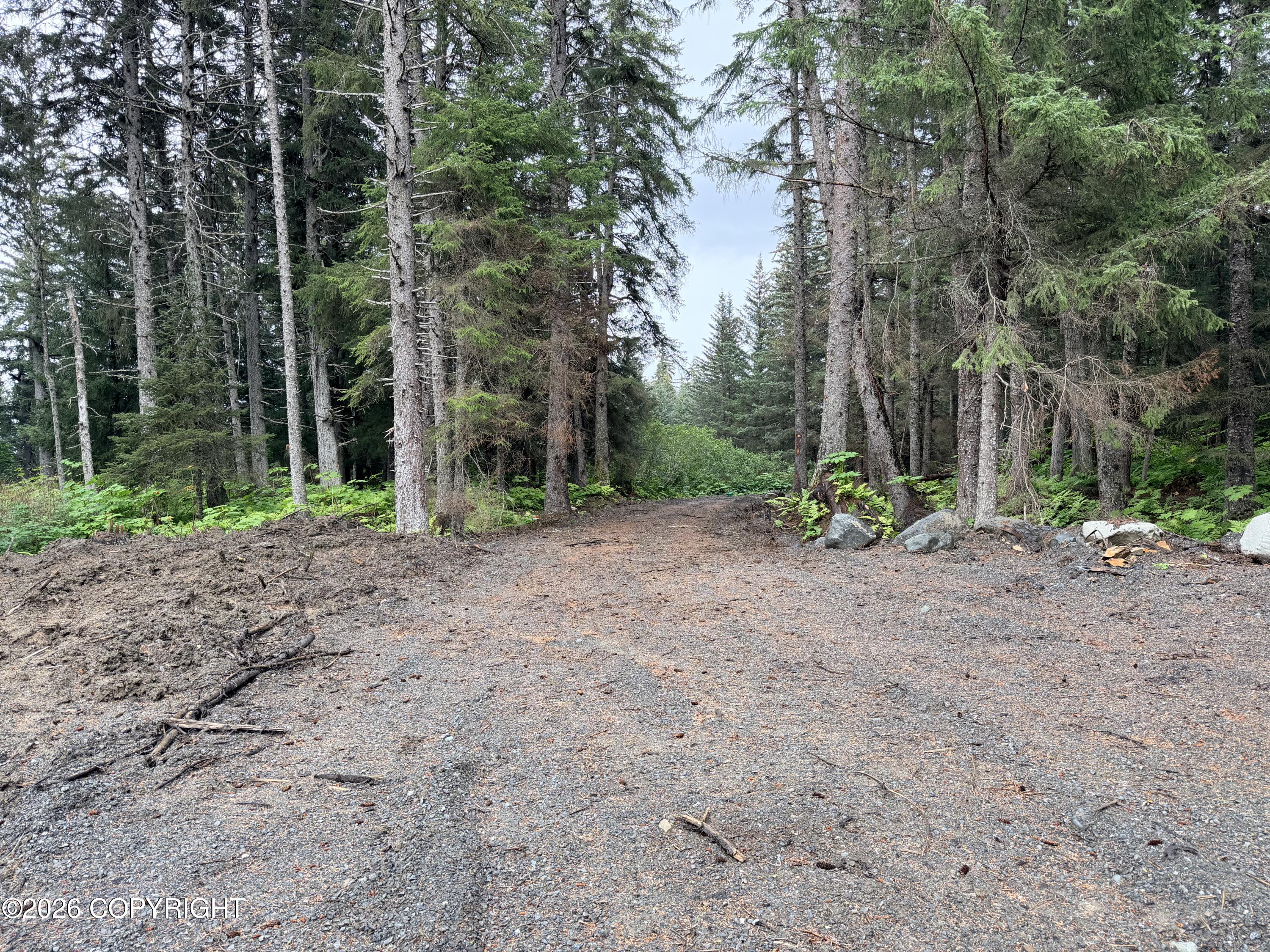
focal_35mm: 24
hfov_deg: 71.6
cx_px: 635
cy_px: 476
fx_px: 881
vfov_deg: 56.8
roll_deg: +0.4
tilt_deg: -3.7
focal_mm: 6.76
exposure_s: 1/202
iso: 80
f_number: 1.78
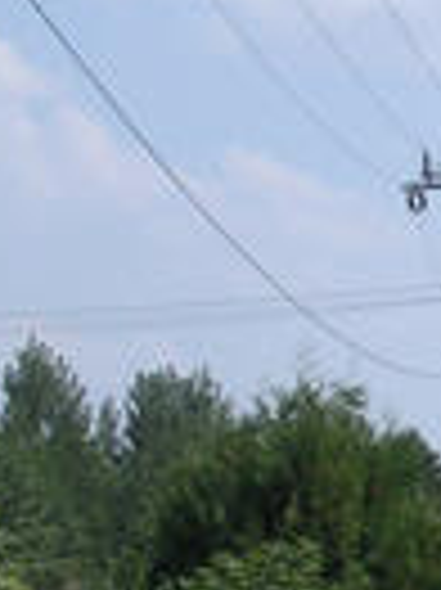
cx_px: 693
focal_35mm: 240
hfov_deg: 6.1
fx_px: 4083
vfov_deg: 8.2
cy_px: 558
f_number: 6.2
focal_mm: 7.5
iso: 100
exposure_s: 1/310
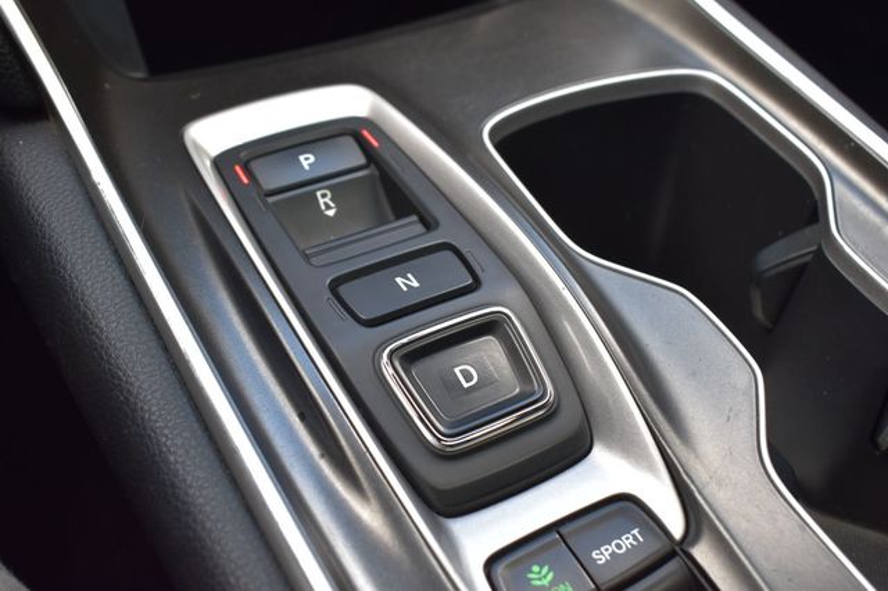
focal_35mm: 42
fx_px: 1035
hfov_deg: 46.4
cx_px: 444
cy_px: 296
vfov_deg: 31.9
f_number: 7.1
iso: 400
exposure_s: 1/40
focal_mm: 28
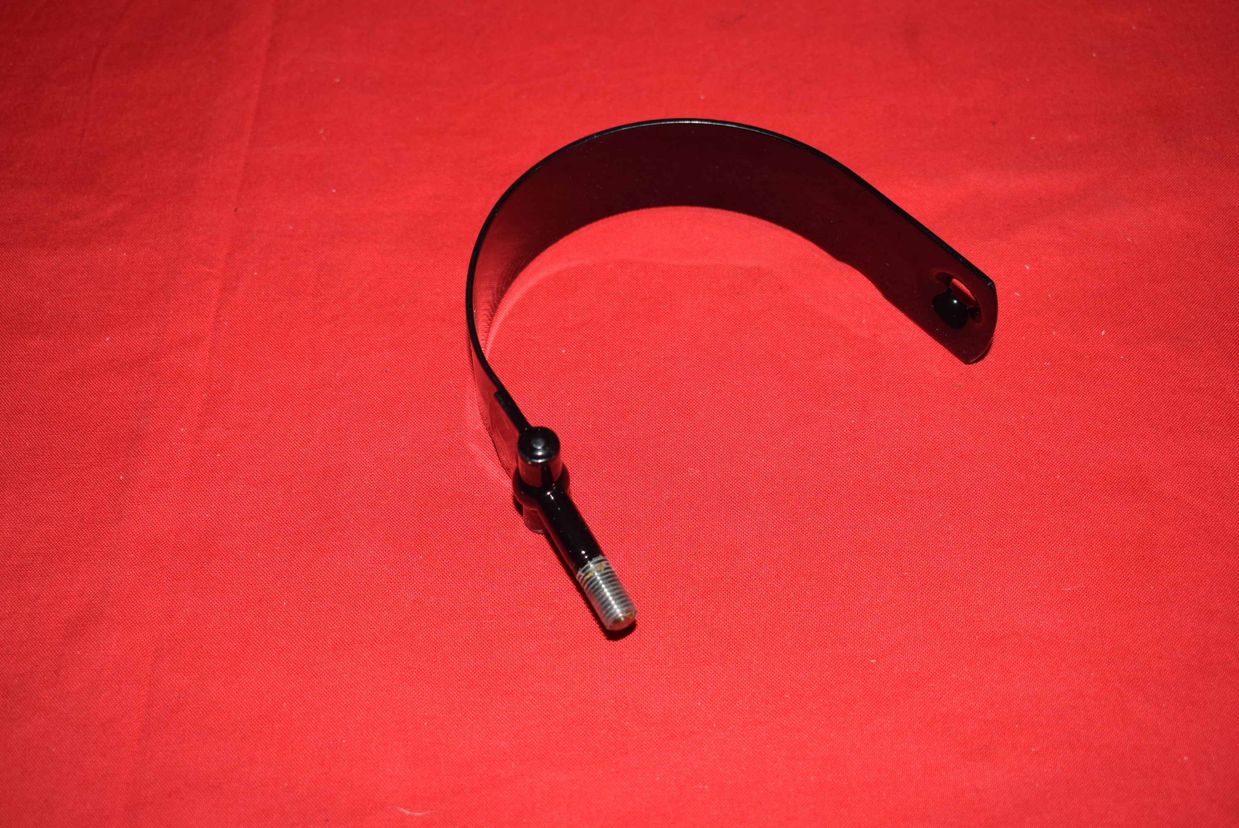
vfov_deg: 29.9
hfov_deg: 43.6
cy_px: 414
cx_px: 620
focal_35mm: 45
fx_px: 1550
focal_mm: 30
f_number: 5.6
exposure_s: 1/200
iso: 400
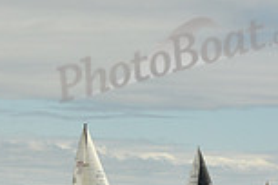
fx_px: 2054
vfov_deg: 5.2
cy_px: 175
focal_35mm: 266
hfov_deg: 7.7
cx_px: -36
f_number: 9
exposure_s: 1/1600
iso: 320
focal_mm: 70
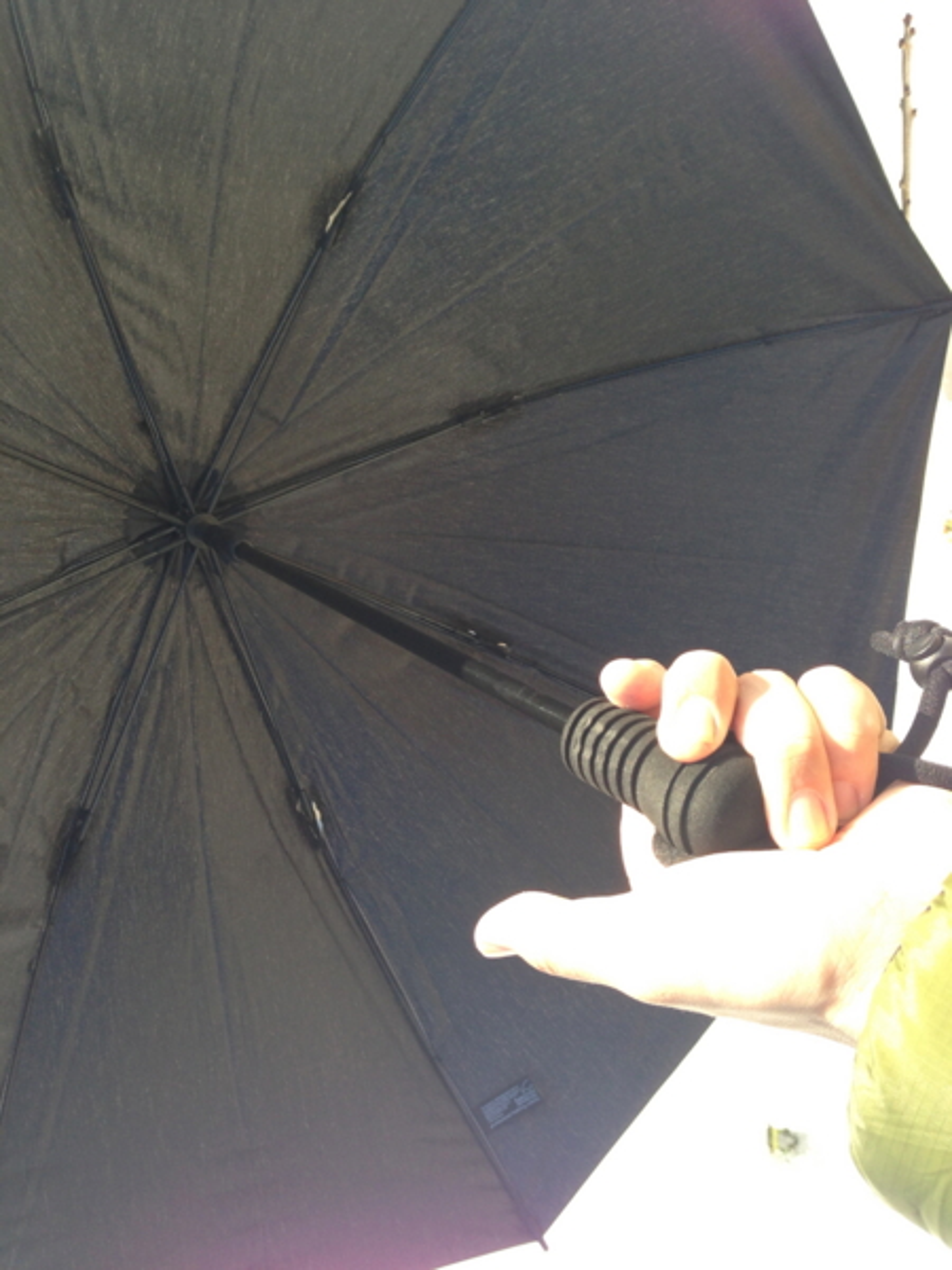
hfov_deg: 42.9
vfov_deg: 55.4
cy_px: 635
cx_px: 476
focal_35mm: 33
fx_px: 1210
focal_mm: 4.13
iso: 50
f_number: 2.4
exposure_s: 1/304
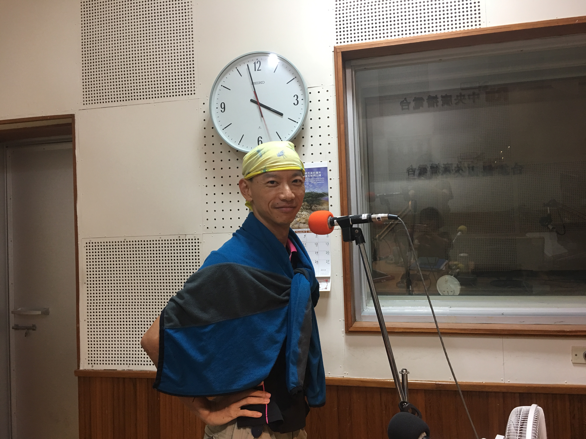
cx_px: 293
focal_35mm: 29
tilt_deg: +2.7
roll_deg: +2.0
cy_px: 220
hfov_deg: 61.7
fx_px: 491
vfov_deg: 48.2
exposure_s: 1/15
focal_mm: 4.15
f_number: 2.2
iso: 50
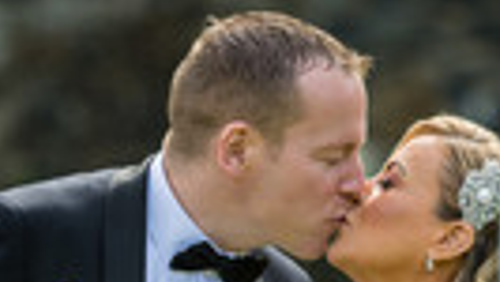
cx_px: 221
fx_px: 7310
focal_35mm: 551
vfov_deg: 2.2
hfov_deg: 3.9
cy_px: 402
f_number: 2.8
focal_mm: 165
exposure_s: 1/1000
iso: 100
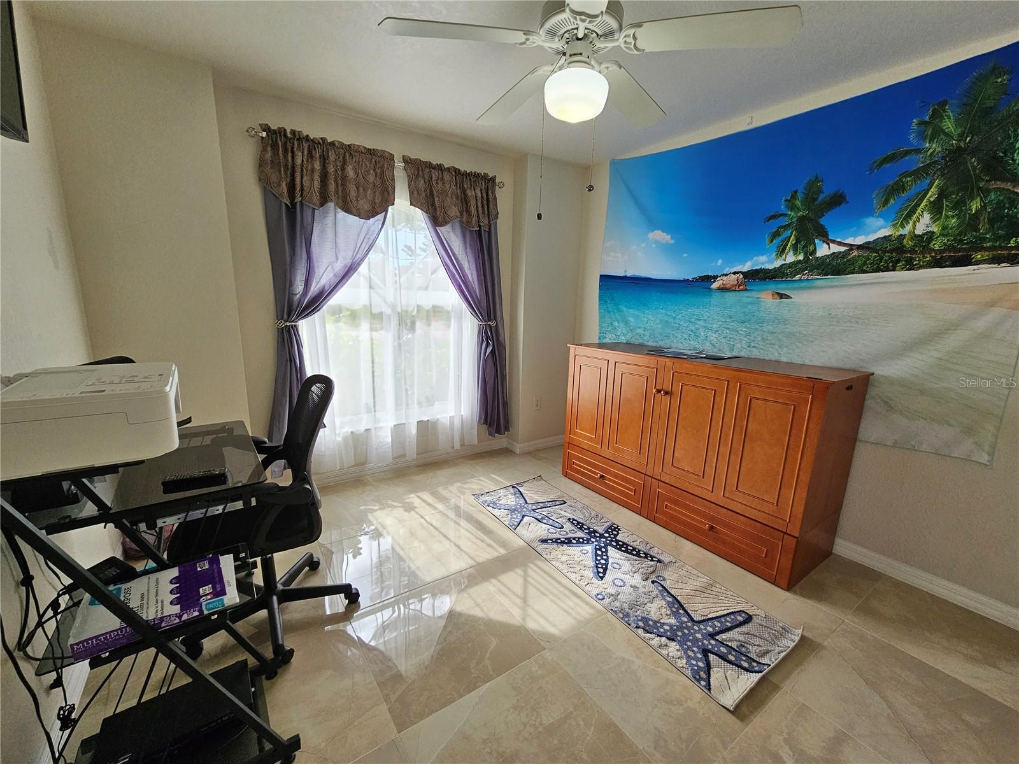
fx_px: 383
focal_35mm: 13
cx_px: 510
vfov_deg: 89.9
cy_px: 382
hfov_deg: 106.2
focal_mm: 2.2
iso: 100
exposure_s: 1/207
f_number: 2.2
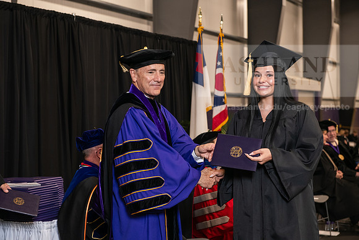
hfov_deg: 28.8
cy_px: 120
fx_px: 698
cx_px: 180
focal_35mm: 70
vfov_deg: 19.5
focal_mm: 70
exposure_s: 1/125
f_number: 5
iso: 1600
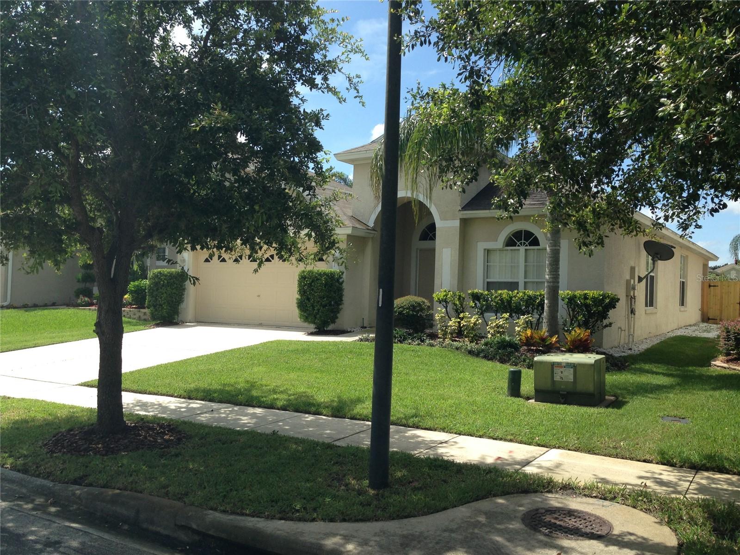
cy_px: 278
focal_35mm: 33
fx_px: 705
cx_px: 370
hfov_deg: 55.4
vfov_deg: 42.9
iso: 50
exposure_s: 1/1063
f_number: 2.4
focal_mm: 4.13
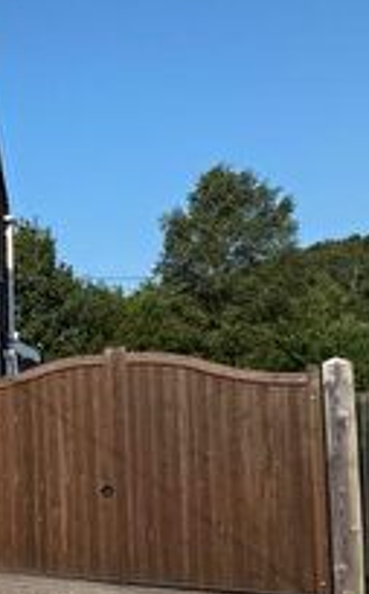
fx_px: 823
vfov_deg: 39.3
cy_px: 377
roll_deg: +1.0
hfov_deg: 18.0
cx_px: -354
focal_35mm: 51
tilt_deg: +4.6
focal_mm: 2.22
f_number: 2.2
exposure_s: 1/2273
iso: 50
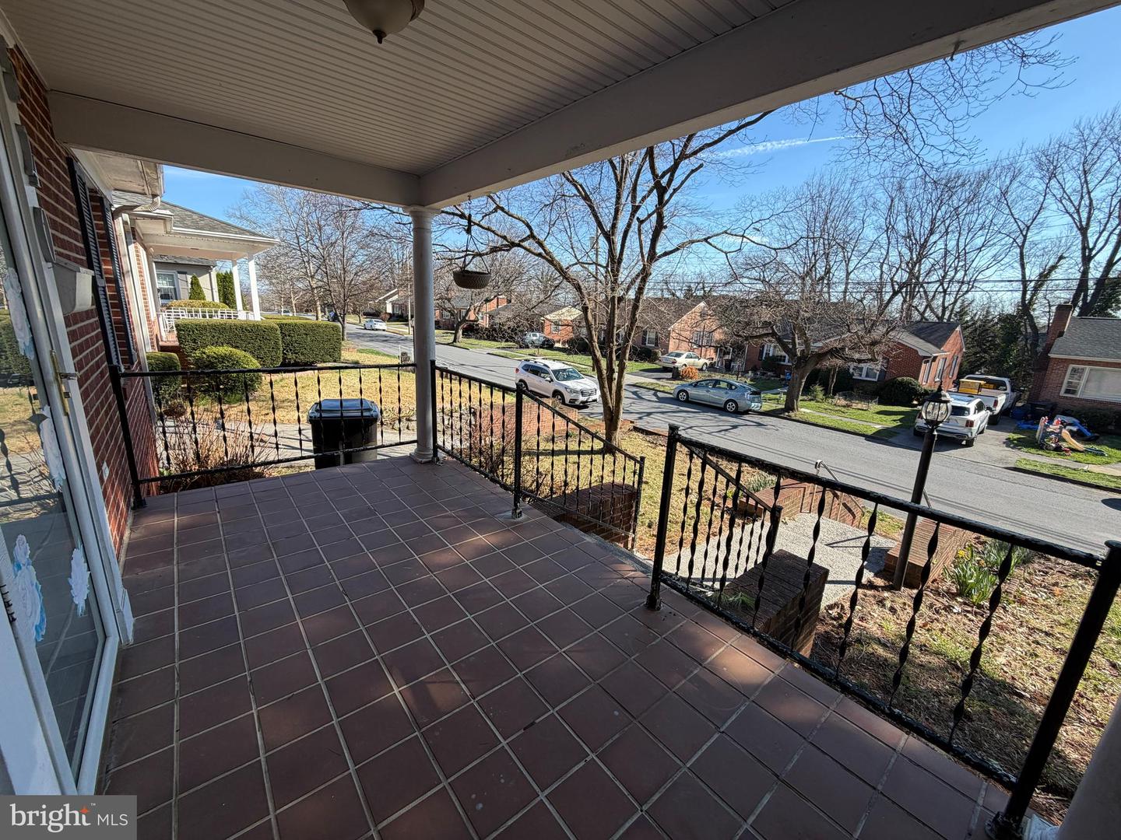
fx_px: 453
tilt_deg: -13.8
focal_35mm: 14
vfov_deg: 85.7
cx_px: 560
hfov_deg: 102.1
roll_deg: -2.7
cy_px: 420
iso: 40
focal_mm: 2.22
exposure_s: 1/585
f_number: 2.2
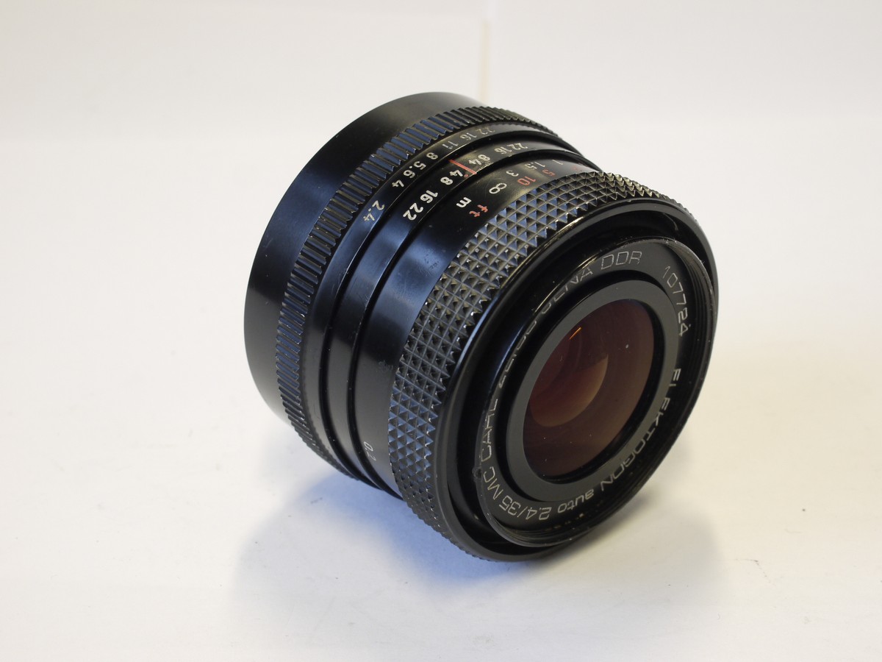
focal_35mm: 60
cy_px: 331
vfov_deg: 24.4
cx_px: 441
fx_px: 1529
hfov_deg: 32.2
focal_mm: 30
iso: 400
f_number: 9
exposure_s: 1/15
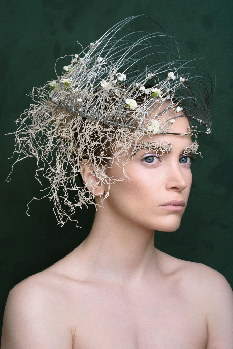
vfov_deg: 19.5
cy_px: 174
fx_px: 1019
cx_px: 116
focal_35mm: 105
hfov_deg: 13.0
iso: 100
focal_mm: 105
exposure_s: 1/160
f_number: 16
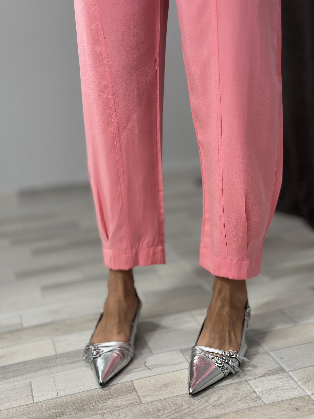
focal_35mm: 48
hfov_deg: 30.3
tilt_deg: -15.8
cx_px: 157
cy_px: 210
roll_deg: +3.5
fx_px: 581
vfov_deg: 39.7
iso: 125
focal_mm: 6.86
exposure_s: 1/100
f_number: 1.78
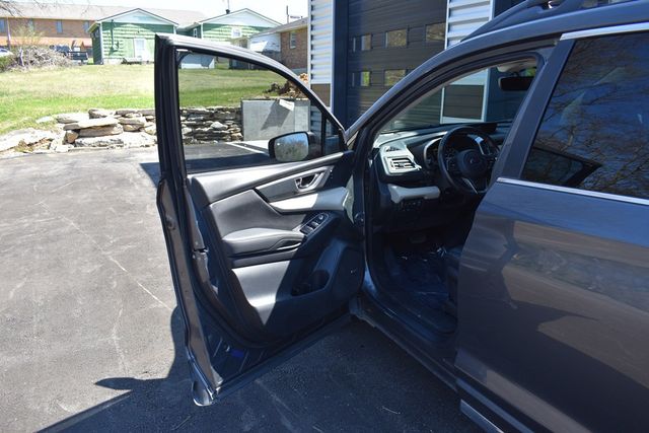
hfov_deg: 67.4
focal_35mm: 27
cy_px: 216
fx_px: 487
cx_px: 324
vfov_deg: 48.0
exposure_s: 1/250
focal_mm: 18
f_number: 5.6
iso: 250
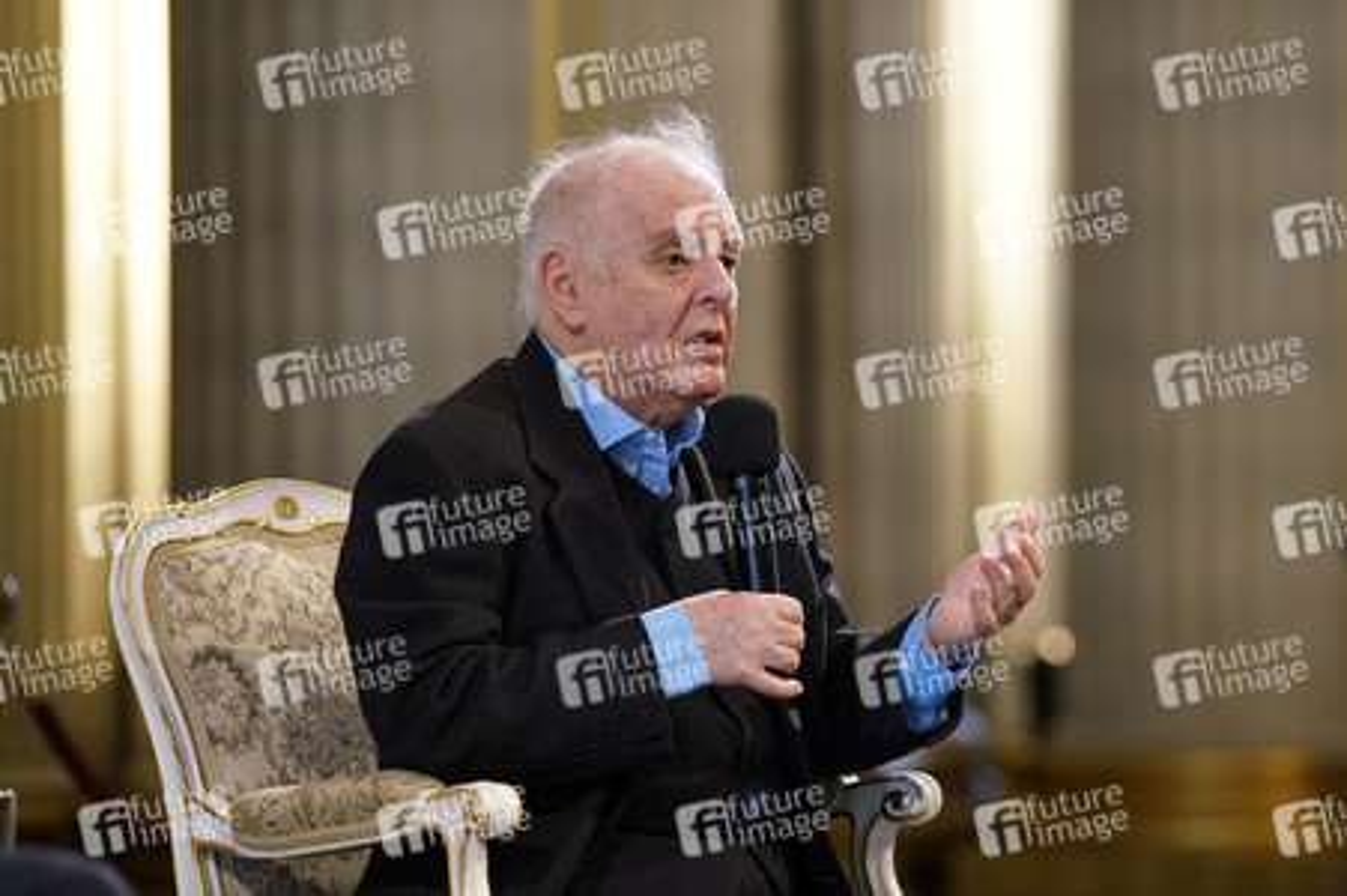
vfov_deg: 6.9
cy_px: 448
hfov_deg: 10.3
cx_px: 674
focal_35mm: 200
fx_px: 7478
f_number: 3.2
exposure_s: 1/320
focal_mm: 200
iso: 3200
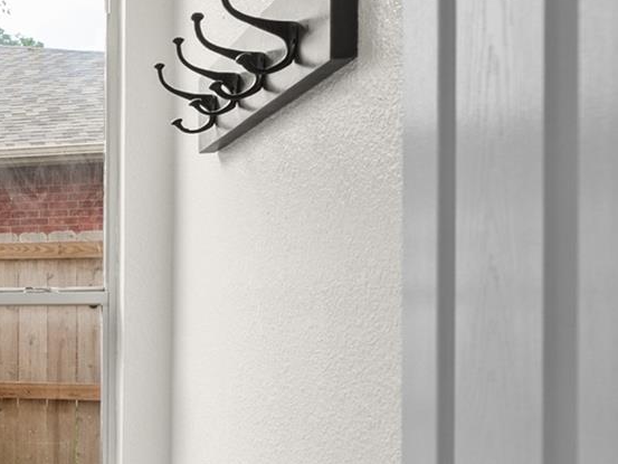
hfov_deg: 21.8
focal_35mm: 57
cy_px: 344
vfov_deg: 25.4
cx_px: -487
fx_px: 1018
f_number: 8
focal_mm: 16
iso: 400
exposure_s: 1/10
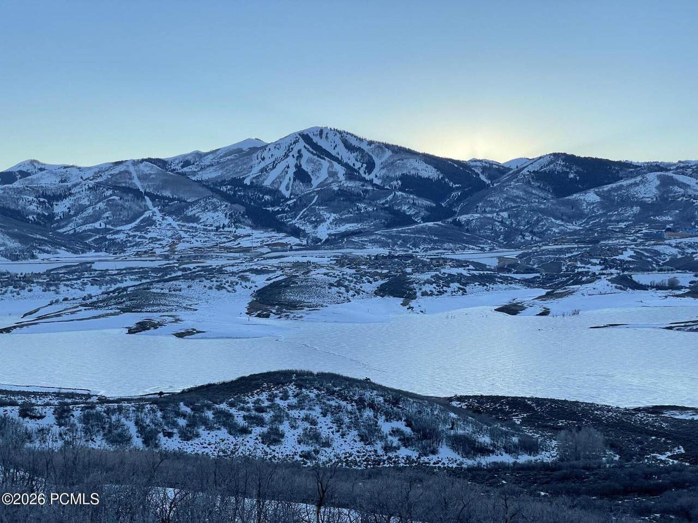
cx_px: 349
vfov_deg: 28.0
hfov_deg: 36.8
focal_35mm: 52
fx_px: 1049
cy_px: 262
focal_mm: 6
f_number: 2
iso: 25
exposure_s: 1/799
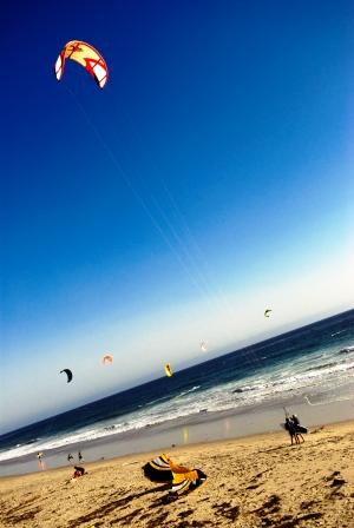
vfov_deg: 55.0
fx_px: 507
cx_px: 177
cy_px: 264
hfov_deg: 38.5
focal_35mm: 34
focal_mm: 23
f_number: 4
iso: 200
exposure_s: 1/3200
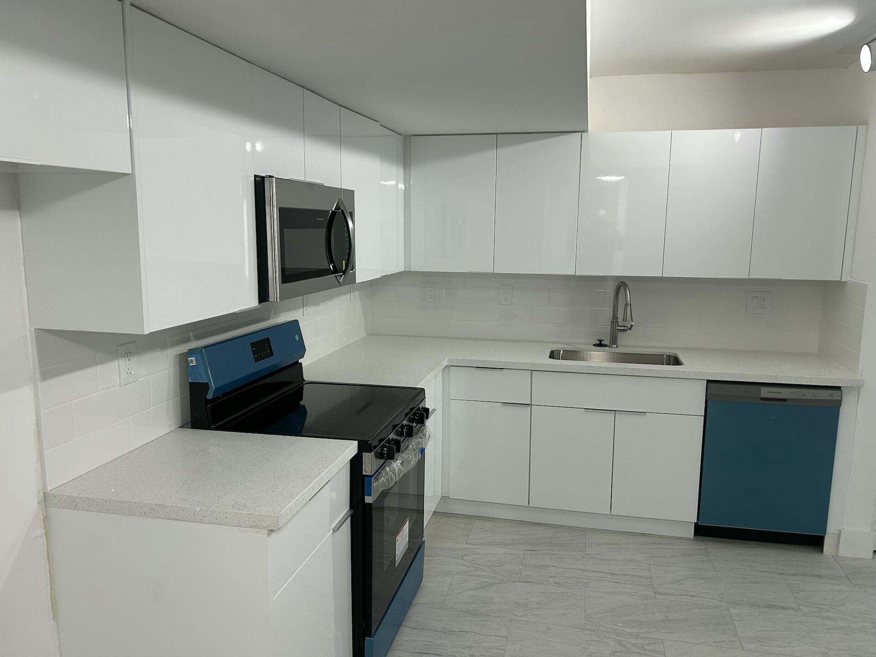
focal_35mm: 26
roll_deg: -0.4
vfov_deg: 53.1
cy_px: 328
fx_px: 658
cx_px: 438
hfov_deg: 67.3
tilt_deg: -8.6
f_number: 1.5
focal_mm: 5.7
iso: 100
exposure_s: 1/60
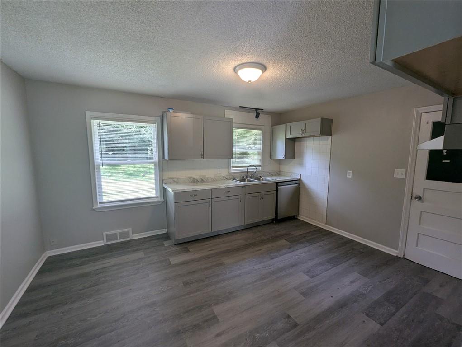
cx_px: 231
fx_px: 174
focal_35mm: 13
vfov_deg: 90.0
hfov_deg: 106.1
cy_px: 174
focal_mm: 1.95
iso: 51
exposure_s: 1/82.9
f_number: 2.2
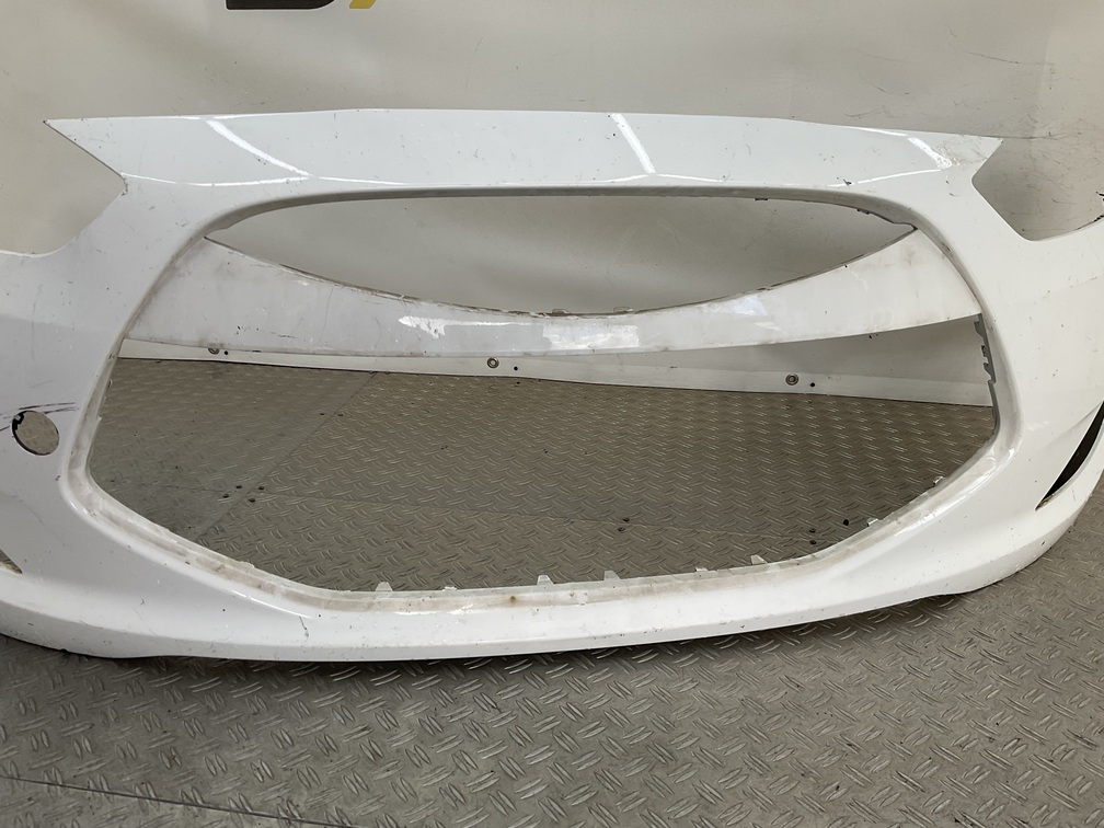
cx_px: 552
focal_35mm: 29
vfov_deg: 48.2
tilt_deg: -22.1
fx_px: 925
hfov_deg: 61.7
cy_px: 414
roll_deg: -1.2
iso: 16
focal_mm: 3
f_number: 1.8
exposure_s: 1/262
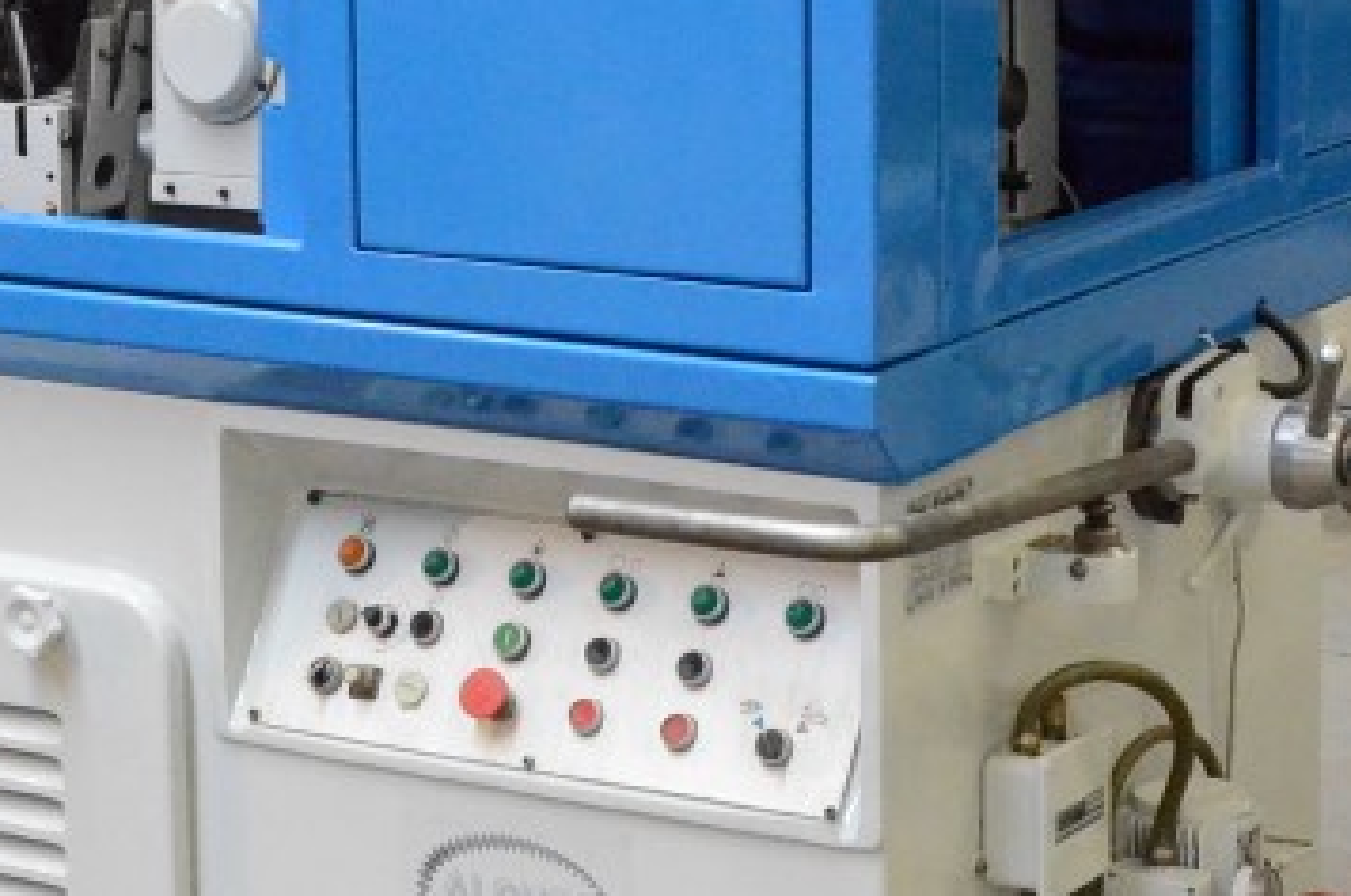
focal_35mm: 110
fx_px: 4121
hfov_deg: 18.4
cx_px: 252
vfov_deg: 12.4
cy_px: 213
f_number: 7.1
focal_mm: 24
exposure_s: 1/200
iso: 6400
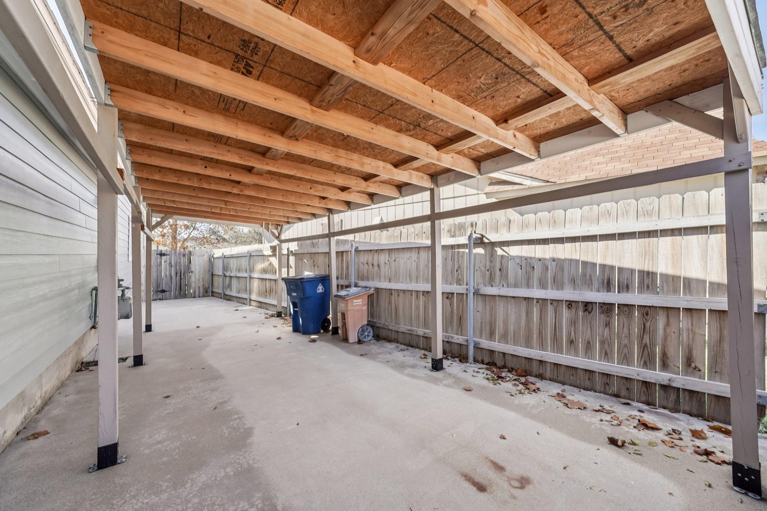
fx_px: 298
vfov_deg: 81.2
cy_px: 256
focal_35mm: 14
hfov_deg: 104.3
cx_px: 384
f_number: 8
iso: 800
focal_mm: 14
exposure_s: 1/640
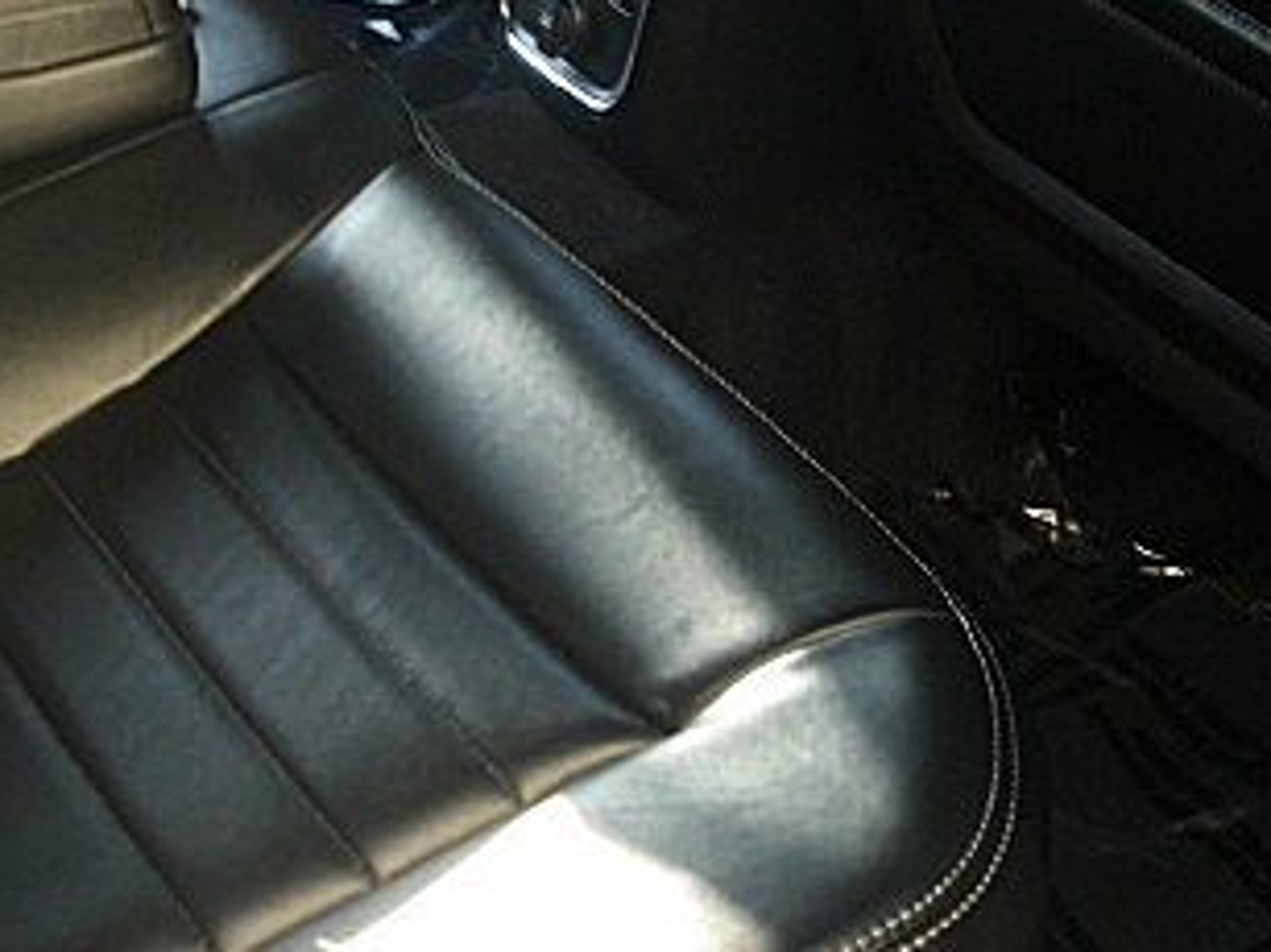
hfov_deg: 26.0
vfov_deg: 19.4
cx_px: 559
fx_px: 2753
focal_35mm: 75
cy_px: 161
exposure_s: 1/100
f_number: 2.8
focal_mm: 6.3
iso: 200
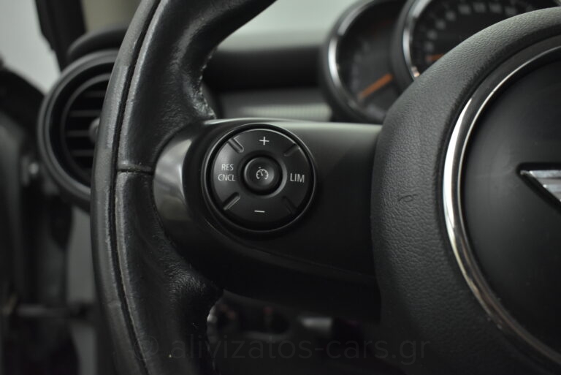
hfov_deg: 57.2
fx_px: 515
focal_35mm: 33
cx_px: 280
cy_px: 188
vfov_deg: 40.0
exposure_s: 1/80
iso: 1600
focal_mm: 22
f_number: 3.8
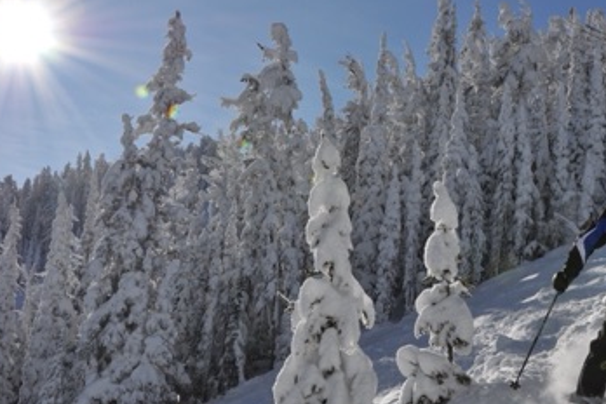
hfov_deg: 32.2
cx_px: 392
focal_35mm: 62
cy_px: 201
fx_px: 1044
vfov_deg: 21.9
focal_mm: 30
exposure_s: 1/800
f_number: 16
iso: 200
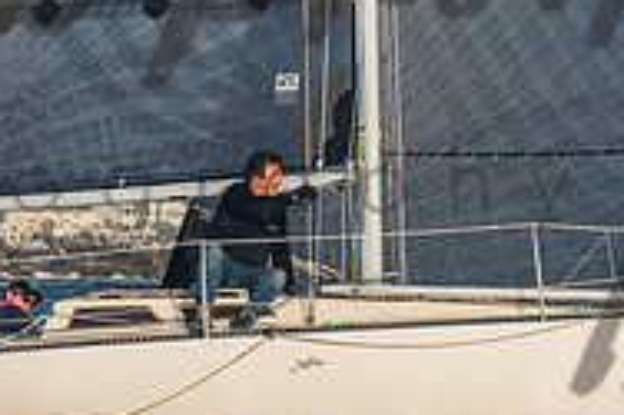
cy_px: -79
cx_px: 332
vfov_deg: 2.6
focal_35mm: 521
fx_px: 9023
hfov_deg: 4.0
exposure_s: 1/1000
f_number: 8
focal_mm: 130
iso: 400
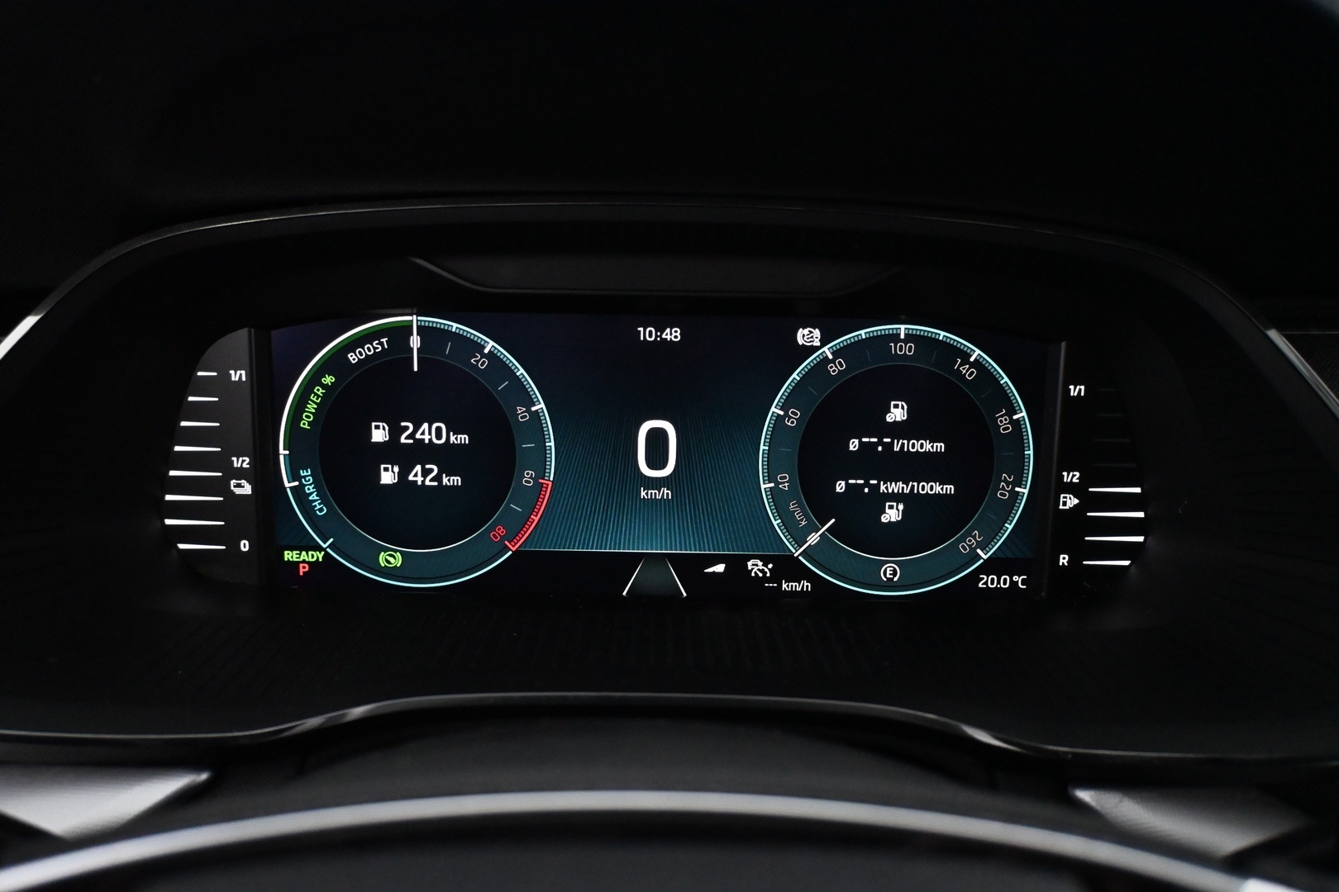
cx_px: 670
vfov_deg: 43.6
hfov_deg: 61.9
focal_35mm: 30
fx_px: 1116
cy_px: 446
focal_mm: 20
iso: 5000
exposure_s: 1/60
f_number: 3.8
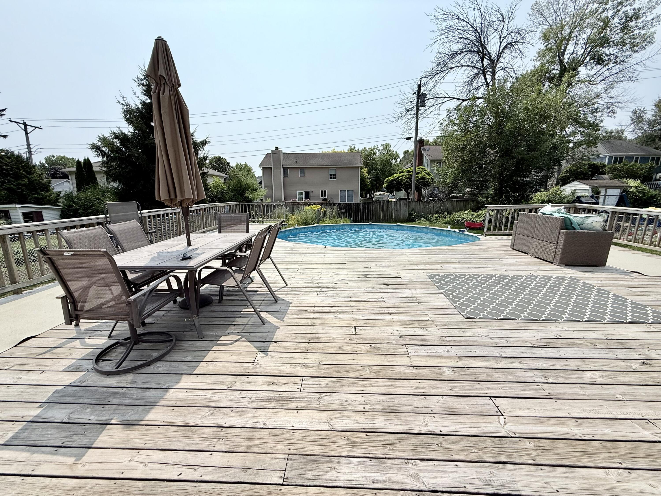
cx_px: 330
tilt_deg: -10.7
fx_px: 267
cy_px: 248
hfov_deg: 102.1
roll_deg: -0.3
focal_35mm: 14
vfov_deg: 85.7
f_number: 2.2
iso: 50
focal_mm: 2.22
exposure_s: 1/4425
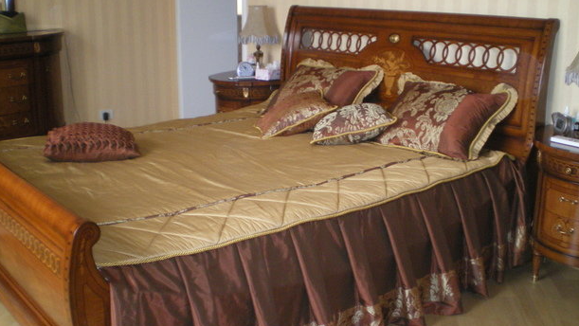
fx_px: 645
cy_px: 180
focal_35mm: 42
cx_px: 290
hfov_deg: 48.3
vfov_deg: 28.3
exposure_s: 1/30
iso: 400
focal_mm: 6.3
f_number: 3.1
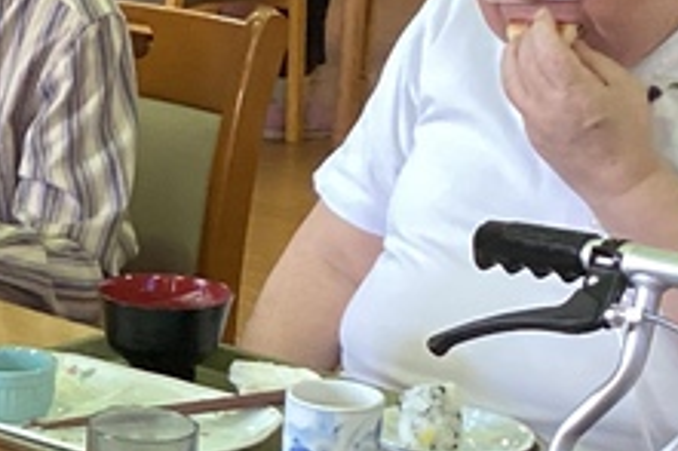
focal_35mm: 146
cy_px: 341
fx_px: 2748
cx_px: -199
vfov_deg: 9.4
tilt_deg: -17.0
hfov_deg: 13.6
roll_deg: -1.7
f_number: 2.4
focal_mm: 3.3
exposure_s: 1/60
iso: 250
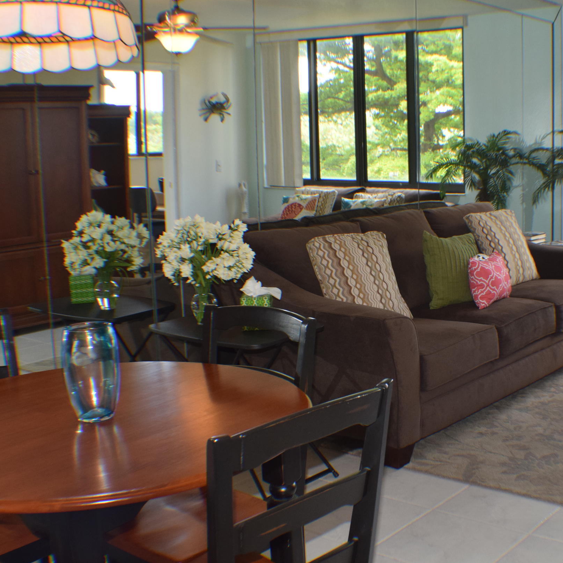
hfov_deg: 29.8
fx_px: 1049
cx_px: 390
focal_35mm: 57
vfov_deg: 30.0
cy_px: 296
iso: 640
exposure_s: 1/125
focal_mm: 24
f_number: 5.6
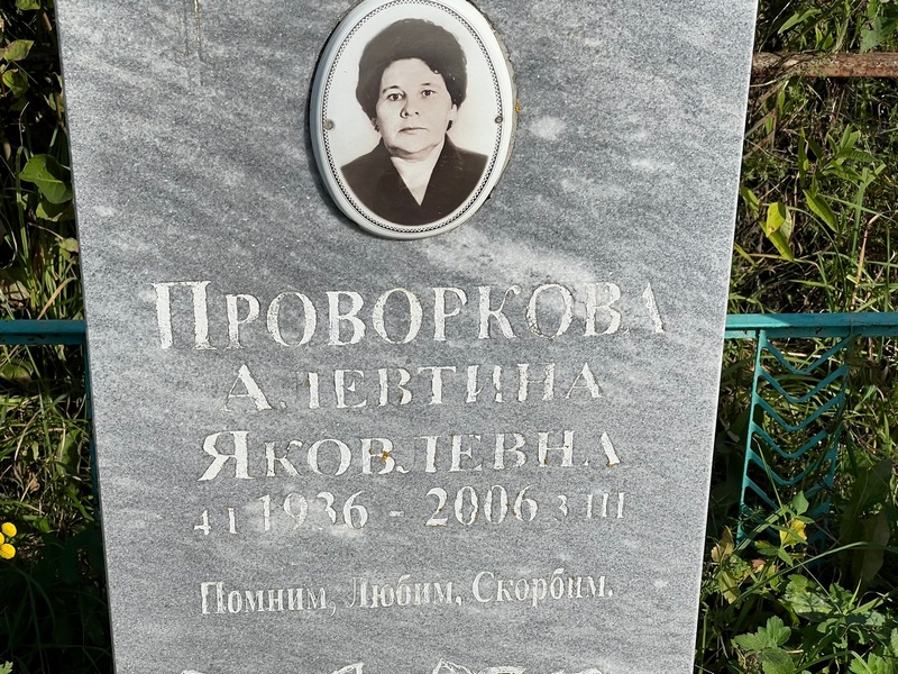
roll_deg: -0.5
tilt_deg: -26.8
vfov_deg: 19.1
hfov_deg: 25.3
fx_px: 1998
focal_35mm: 77
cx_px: 449
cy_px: 337
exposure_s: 1/1429
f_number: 2.8
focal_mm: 9
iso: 32
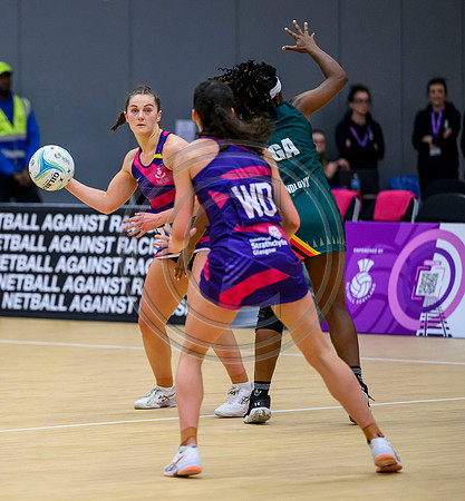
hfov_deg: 5.7
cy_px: 244
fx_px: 4682
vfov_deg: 6.1
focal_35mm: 296
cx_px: 91
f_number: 2.8
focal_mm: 200
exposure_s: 1/1000
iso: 4000
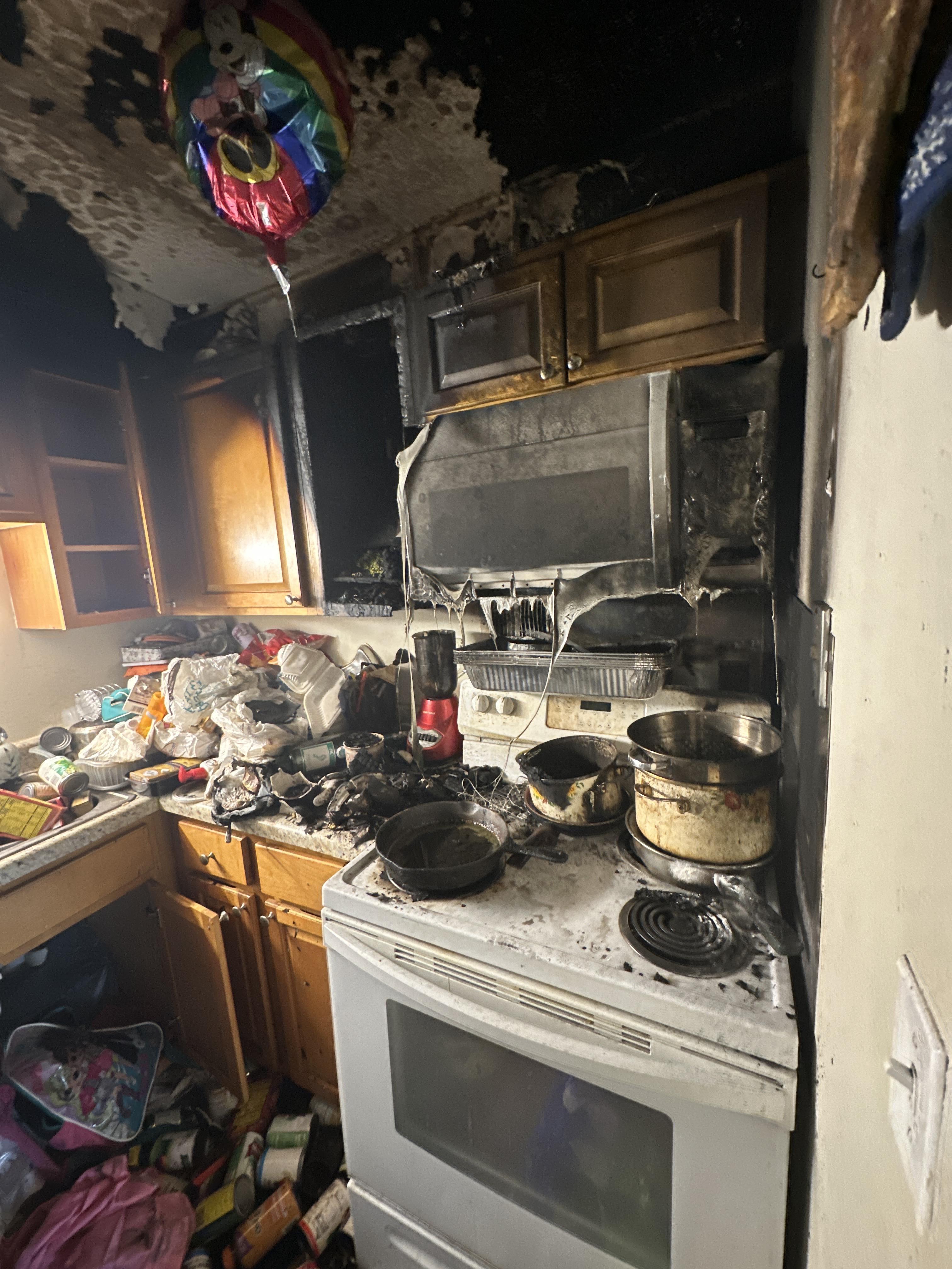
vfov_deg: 102.1
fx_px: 513
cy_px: 634
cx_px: 476
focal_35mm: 14
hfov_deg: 85.7
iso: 1000
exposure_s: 1/40
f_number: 2.2
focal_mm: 2.22
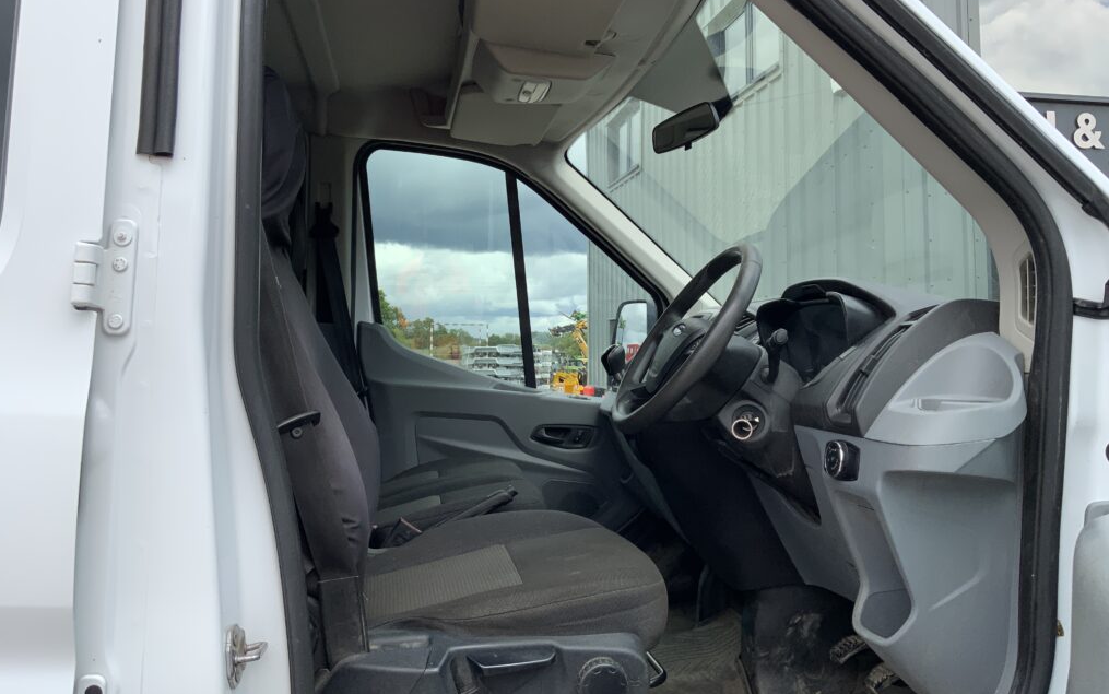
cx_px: 551
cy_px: 294
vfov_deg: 40.5
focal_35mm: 31
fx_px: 937
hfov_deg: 61.2
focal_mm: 3
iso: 16
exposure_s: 1/1035
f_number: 1.8
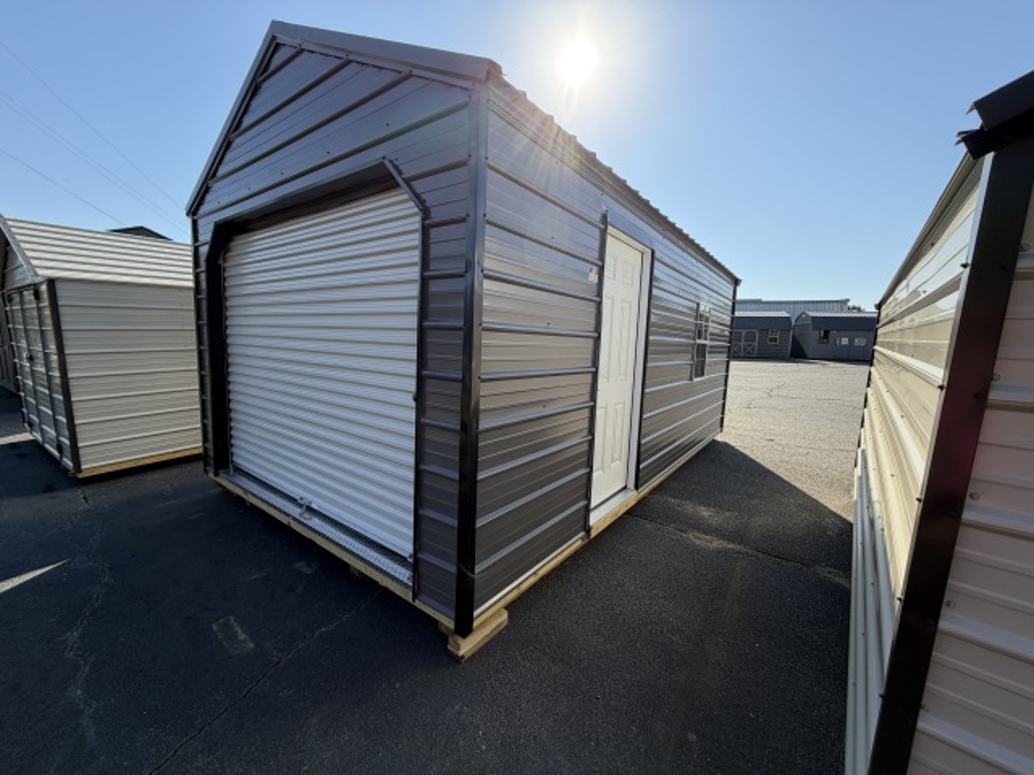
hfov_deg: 102.1
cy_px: 388
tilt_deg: -6.0
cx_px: 517
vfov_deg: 85.7
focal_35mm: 14
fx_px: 418
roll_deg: +0.1
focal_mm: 2.22
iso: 25
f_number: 2.2
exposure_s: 1/770
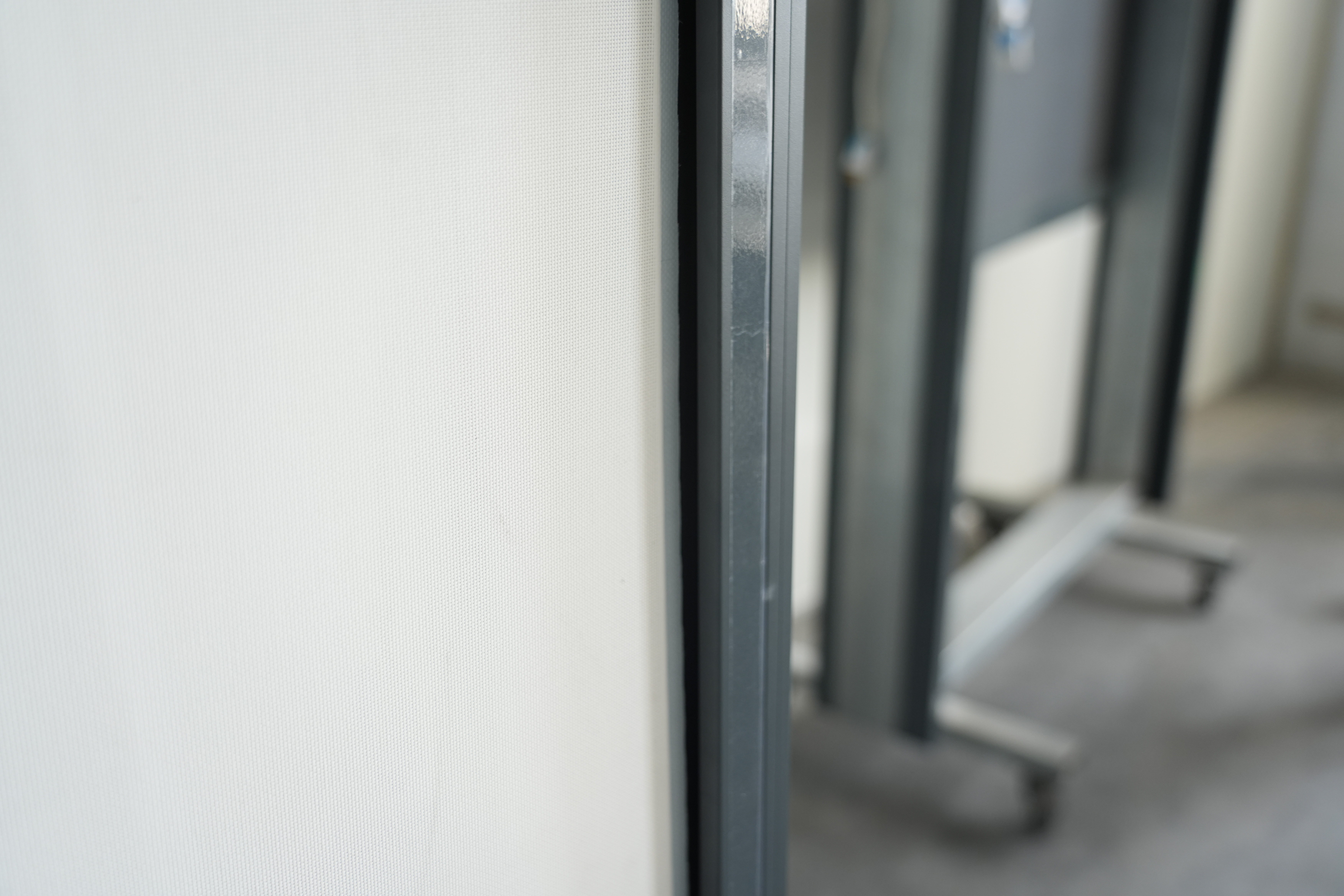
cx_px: 672
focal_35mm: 35
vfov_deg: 37.9
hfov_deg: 54.4
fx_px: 1307
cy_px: 448
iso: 800
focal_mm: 35
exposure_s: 1/60
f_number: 4
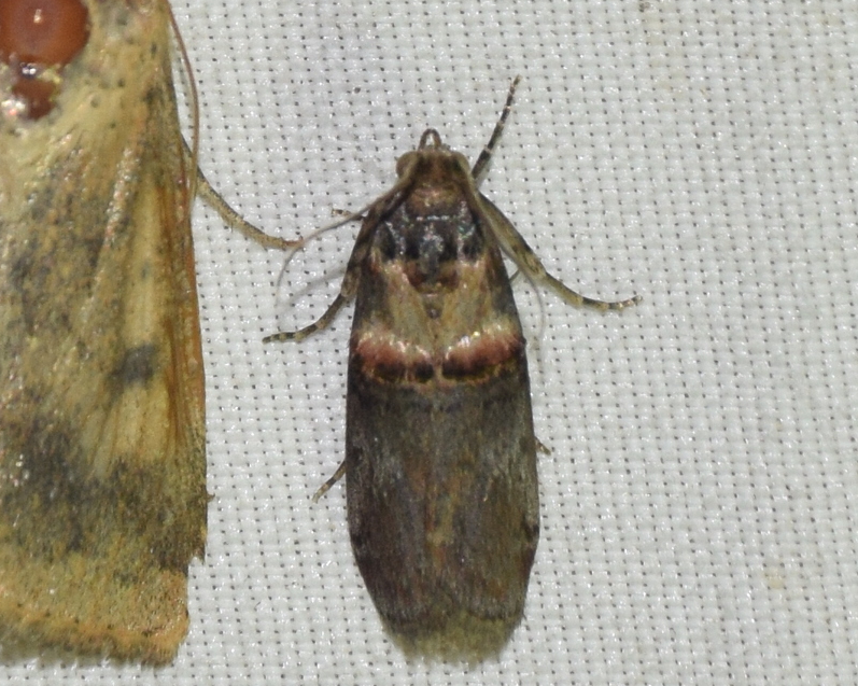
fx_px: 6016
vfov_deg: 6.5
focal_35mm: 237
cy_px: 344
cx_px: 437
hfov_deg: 8.2
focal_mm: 140
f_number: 13
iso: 400
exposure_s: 1/160
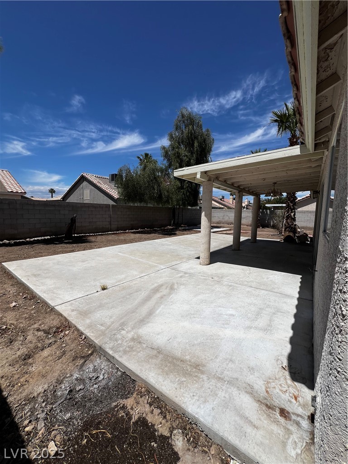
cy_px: 232
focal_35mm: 13
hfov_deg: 89.9
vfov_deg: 106.2
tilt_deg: -6.2
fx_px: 174
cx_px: 174
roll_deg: -1.0
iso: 32
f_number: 1.8
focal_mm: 1.57
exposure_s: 1/4386
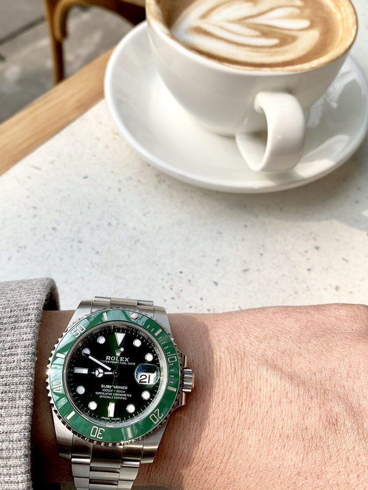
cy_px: 245
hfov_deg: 53.1
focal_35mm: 26
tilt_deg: -56.2
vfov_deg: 67.3
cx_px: 184
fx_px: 369
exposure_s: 1/558
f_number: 1.8
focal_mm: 4.25
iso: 25
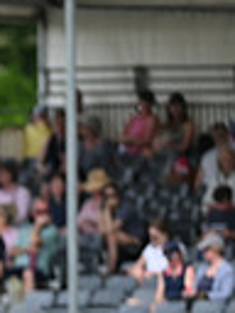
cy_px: 224
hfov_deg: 1.0
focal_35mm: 1437
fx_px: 13007
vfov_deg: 1.4
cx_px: -321
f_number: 4.5
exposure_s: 1/1250
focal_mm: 330
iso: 360
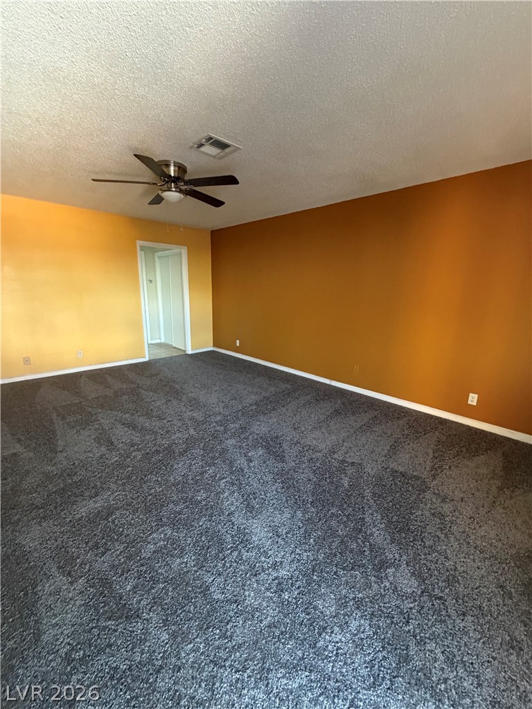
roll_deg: -0.3
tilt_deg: -12.5
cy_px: 354
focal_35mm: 14
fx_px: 287
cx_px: 266
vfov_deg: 102.1
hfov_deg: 85.7
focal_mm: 2.22
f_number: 2.2
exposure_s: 1/60
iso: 640
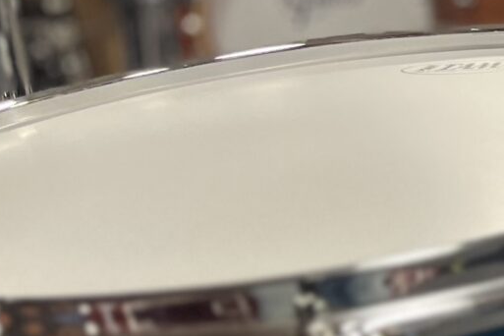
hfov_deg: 12.6
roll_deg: +0.3
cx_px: 1117
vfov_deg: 9.8
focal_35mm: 135
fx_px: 1890
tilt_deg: -18.8
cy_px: 506
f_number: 1.6
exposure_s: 1/50
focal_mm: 5.1
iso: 160
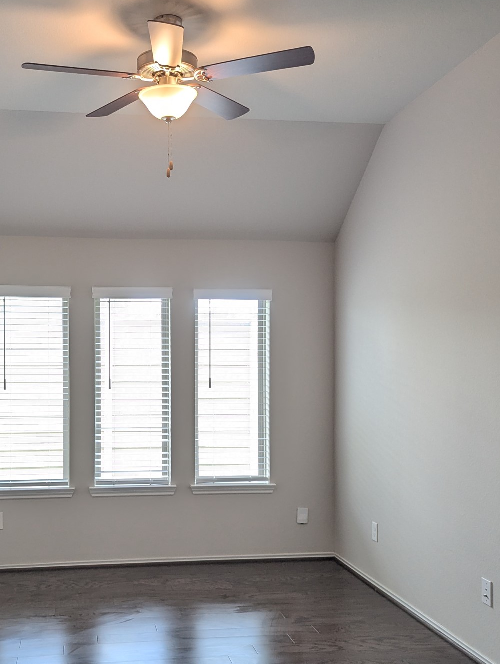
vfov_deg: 49.9
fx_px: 711
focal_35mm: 37
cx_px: 169
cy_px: 377
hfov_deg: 38.3
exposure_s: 1/120
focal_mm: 6.81
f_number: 1.85
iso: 109
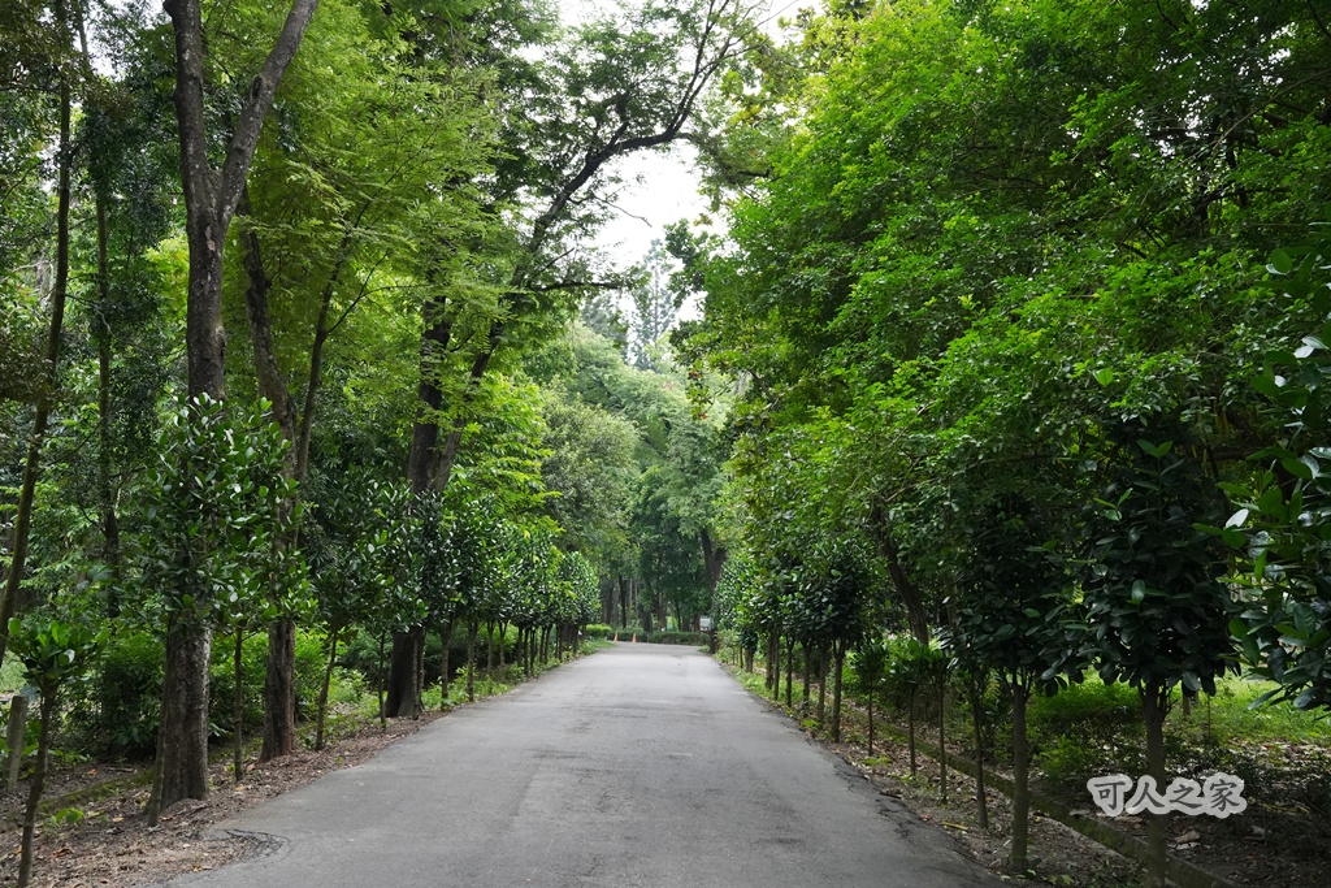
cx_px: 666
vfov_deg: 43.9
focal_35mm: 30
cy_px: 444
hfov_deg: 62.3
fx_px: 1102
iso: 3200
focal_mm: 29.8
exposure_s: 1/640
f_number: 8
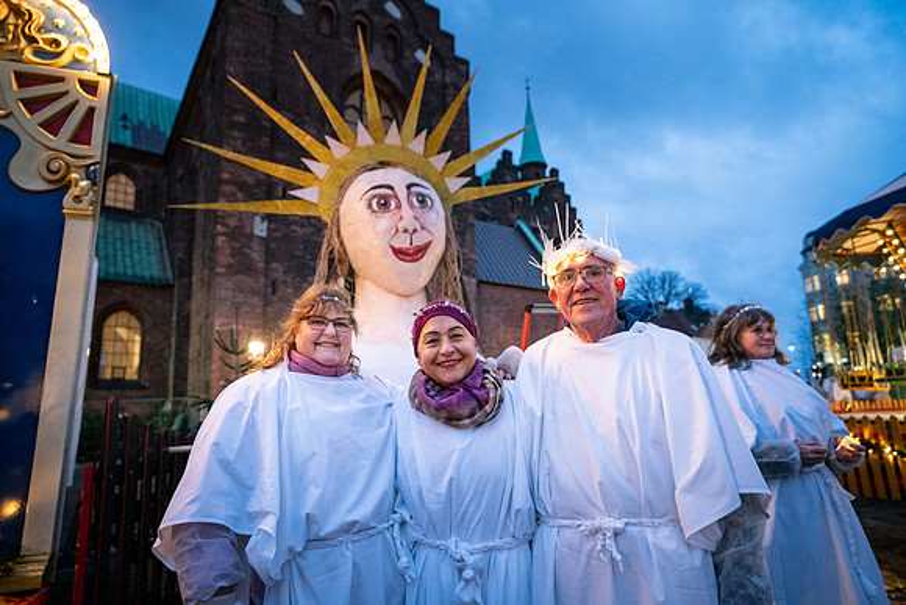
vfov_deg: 59.5
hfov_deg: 81.2
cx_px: 453
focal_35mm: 21
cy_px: 302
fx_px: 529
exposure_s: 1/160
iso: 8000
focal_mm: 21
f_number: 2.8
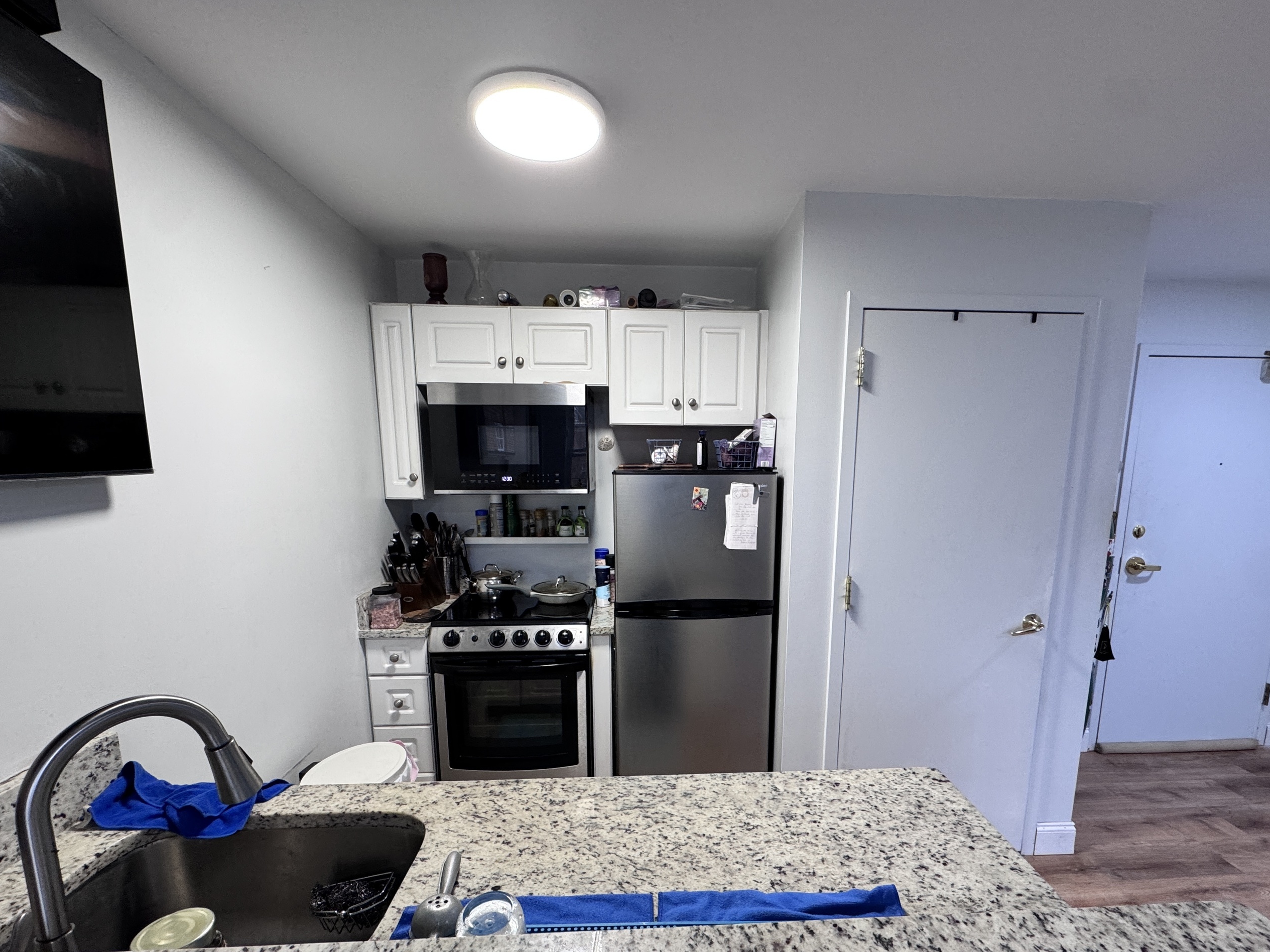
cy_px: 567
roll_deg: -1.3
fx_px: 624
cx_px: 677
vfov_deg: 74.0
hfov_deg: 90.9
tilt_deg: -11.1
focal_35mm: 17
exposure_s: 1/60
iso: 200
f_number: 2.2
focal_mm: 2.22
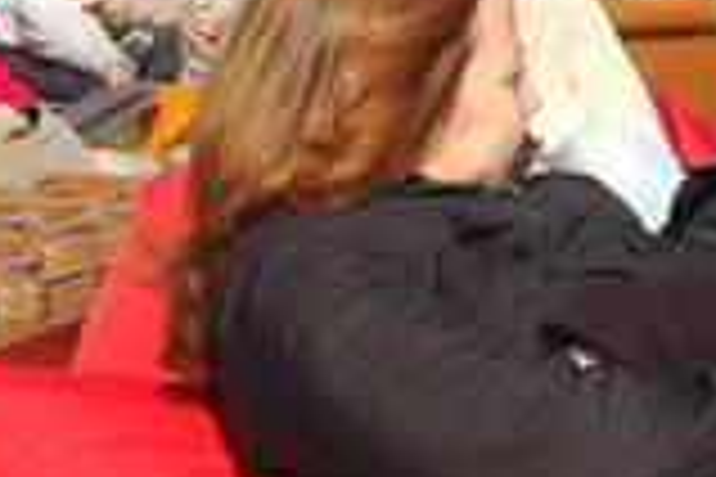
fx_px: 3775
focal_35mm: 190
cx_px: 874
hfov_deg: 10.6
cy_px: -76
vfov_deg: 7.2
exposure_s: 1/250
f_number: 10
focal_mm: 35
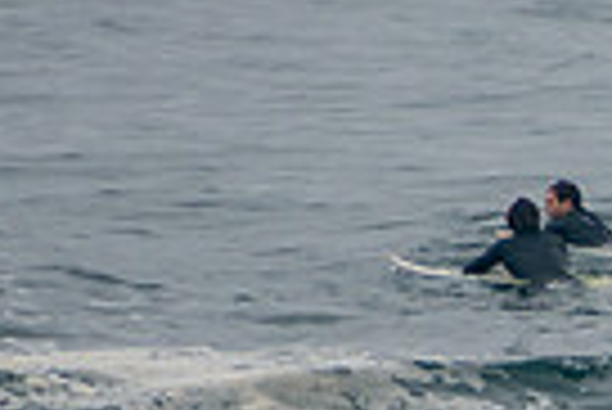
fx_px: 43583
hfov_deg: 0.8
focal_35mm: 2561
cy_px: 502
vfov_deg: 0.5
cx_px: 1143
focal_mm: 400
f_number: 5.6
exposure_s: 1/1250
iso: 320
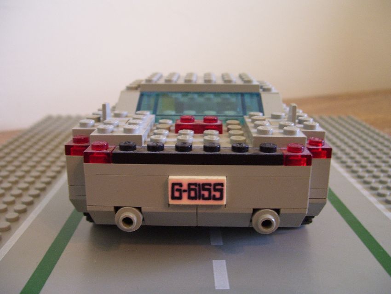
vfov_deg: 38.7
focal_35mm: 37
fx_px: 418
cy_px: 147
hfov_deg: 50.1
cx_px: 196
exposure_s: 1/8
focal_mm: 6
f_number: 2.7
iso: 160
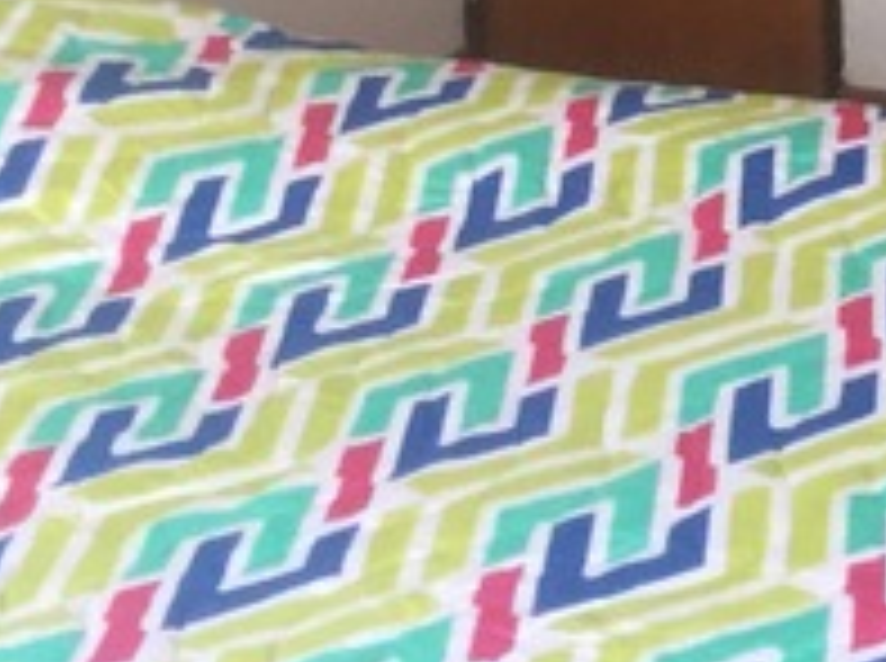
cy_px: -648
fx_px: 3015
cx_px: 971
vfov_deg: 11.3
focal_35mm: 118
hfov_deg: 16.2
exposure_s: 1/10
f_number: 2.2
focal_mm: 4.15
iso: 100
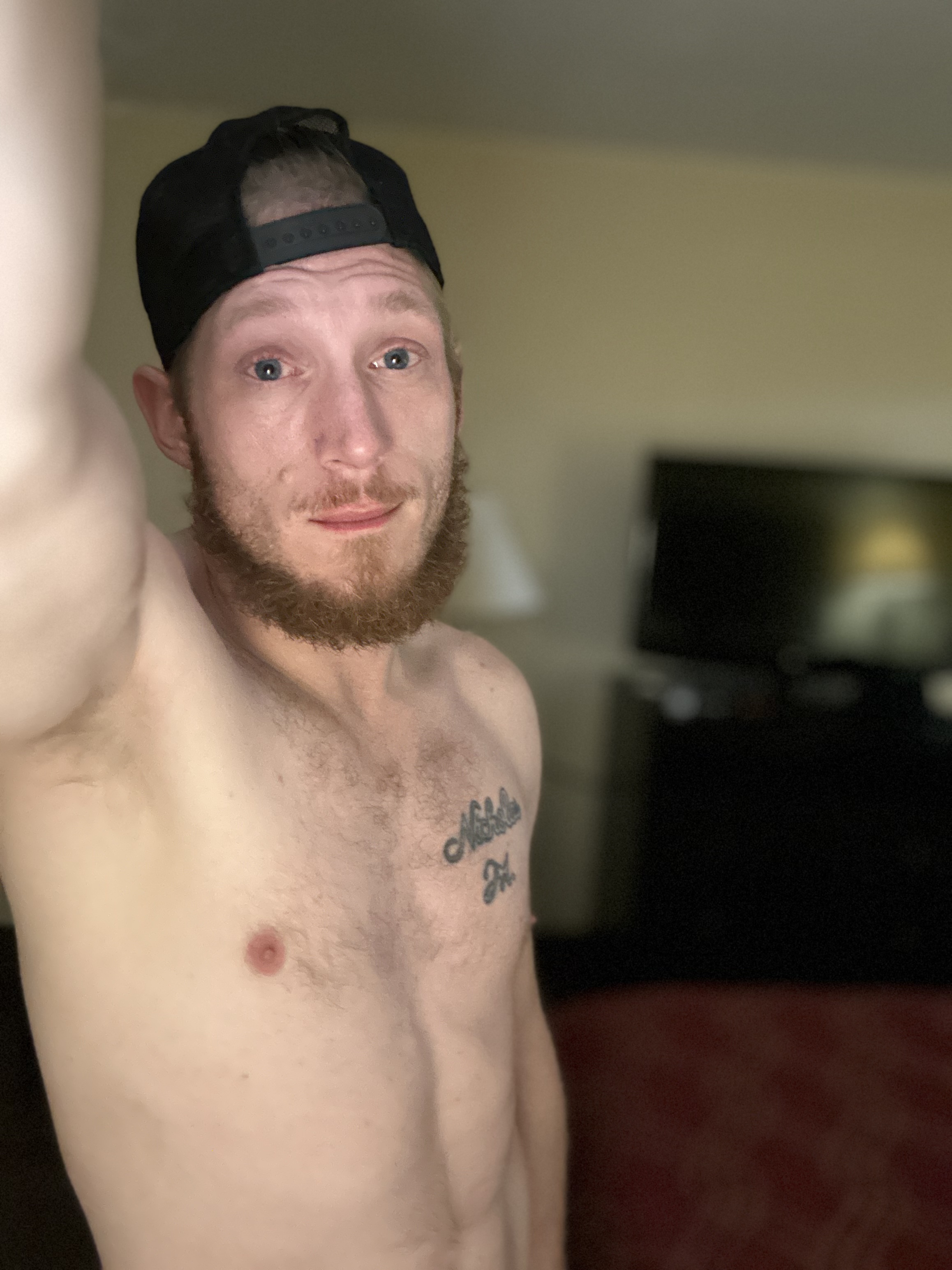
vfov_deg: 60.0
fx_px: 1100
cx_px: 476
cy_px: 635
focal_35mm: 30
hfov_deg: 46.8
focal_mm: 2.69
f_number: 1.9
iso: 500
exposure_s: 1/24
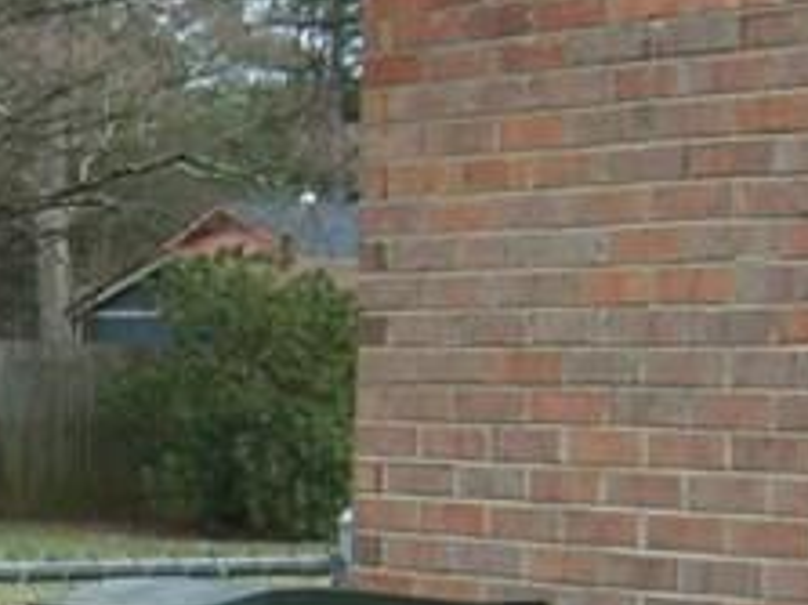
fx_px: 3756
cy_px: 558
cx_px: -714
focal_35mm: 161
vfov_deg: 9.2
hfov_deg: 11.3
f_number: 2.8
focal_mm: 5.8
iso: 50
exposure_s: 1/250
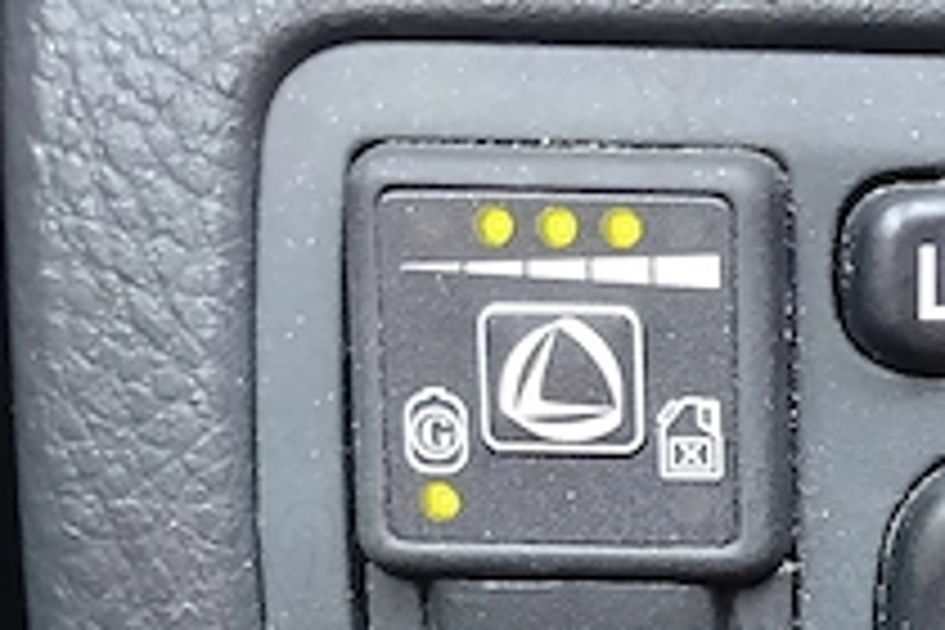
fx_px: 3019
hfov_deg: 16.8
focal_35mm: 115
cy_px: 734
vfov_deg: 11.7
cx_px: 1228
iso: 80
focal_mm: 4.22
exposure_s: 1/33.3
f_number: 1.8
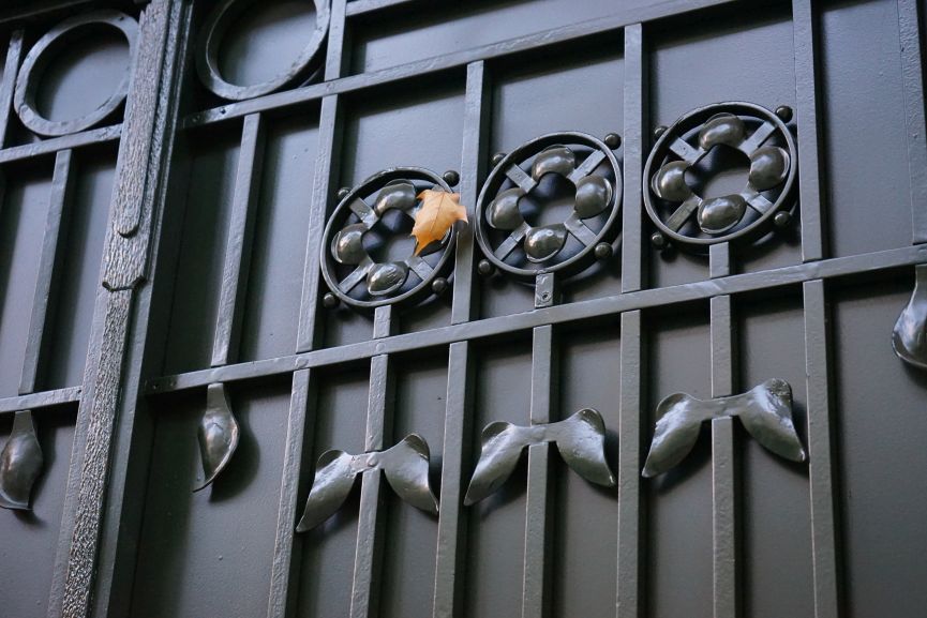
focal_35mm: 70
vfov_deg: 19.5
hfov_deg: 28.8
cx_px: 464
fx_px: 1803
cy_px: 309
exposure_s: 1/200
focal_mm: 70
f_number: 5.6
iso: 5000
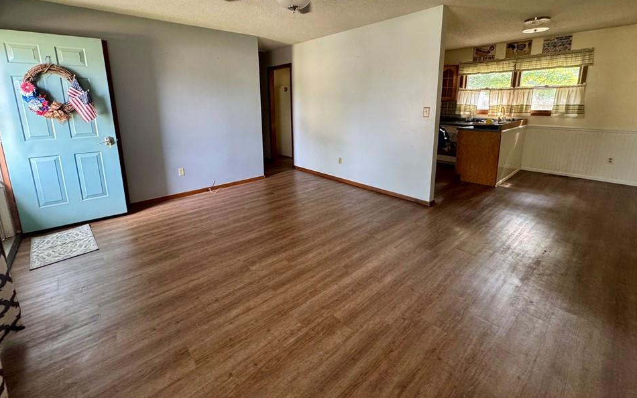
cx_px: 314
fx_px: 278
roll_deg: +0.6
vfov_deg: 70.4
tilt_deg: -12.3
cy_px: 155
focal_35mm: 16
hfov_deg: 97.8
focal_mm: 2.22
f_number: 2.2
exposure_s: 1/60
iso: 400
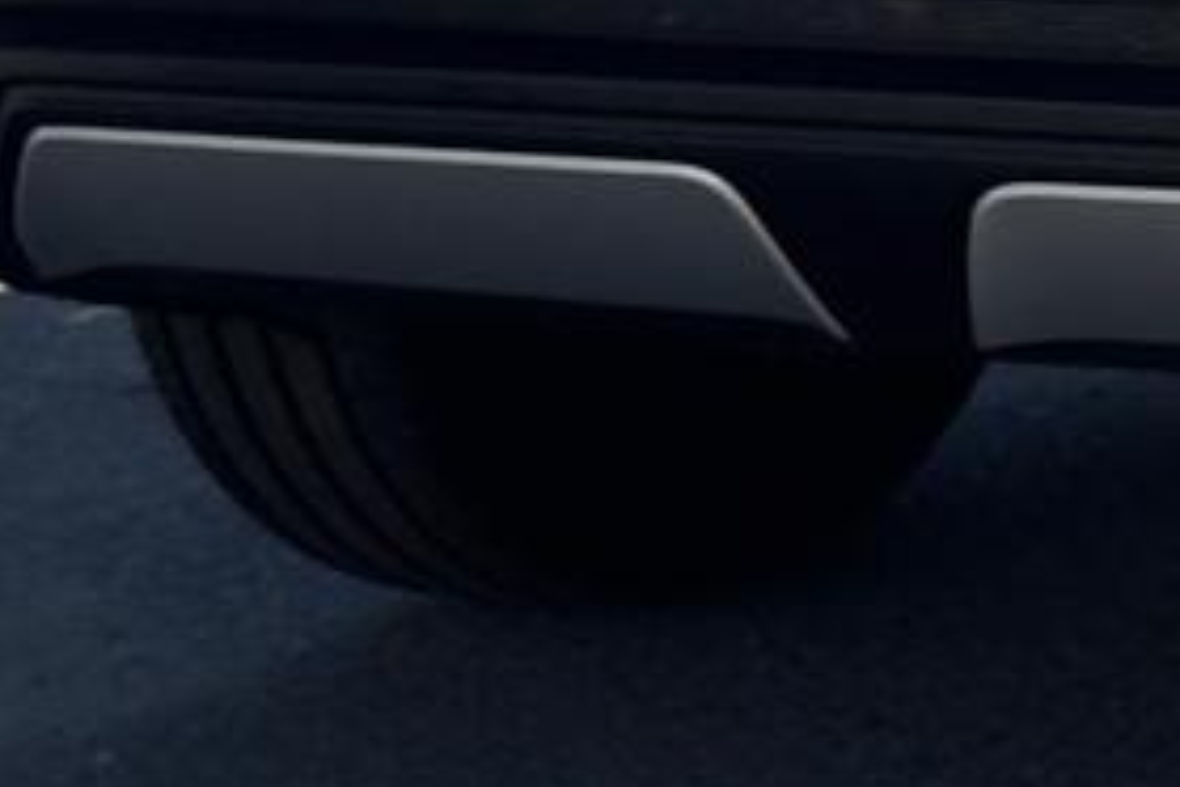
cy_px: -681
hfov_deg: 8.7
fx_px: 7506
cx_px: 1958
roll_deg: +1.6
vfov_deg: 5.9
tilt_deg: -3.9
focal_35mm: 229
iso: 64
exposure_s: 1/4975
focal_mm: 6.76
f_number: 1.78
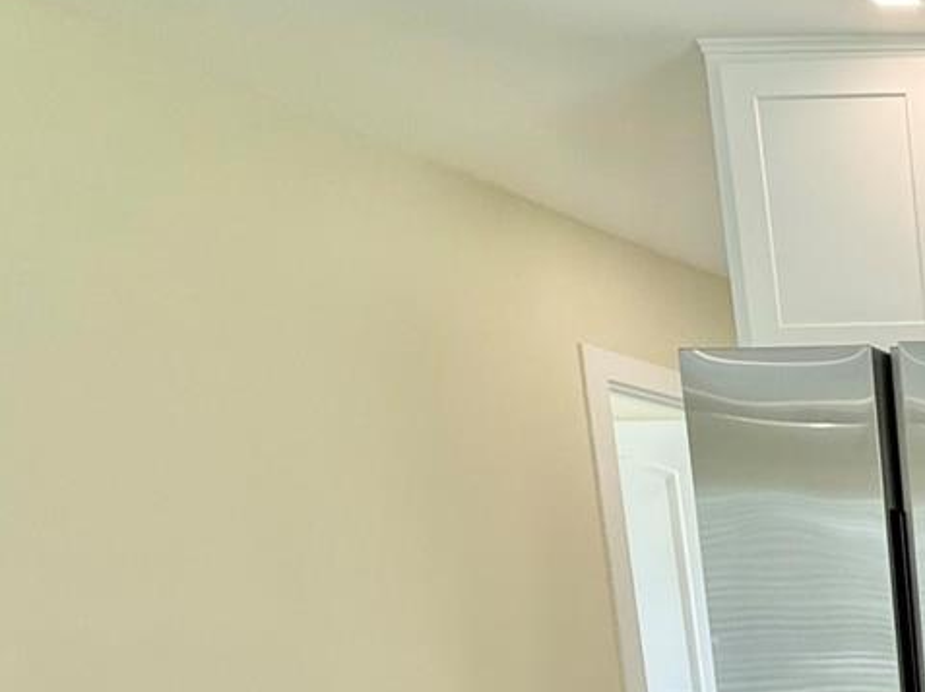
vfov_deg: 27.2
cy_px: 832
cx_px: 1487
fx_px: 1255
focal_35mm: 47
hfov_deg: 25.7
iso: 160
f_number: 2.2
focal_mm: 2.22
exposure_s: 1/120
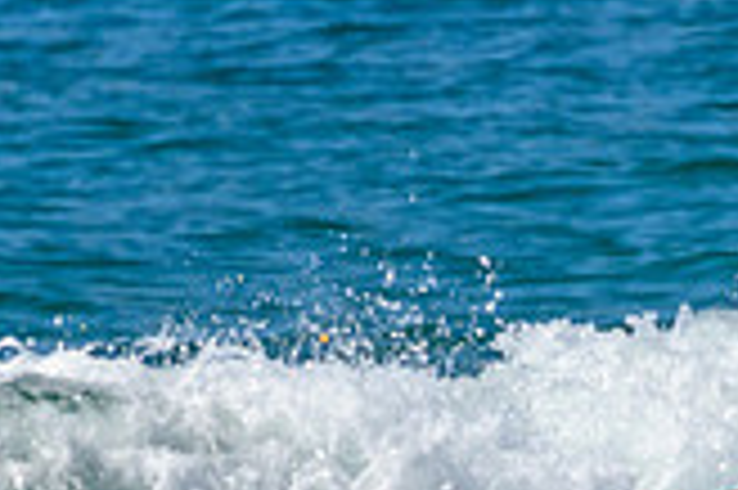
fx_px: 79951
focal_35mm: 3904
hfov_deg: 0.5
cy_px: 579
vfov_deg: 0.4
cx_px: 813
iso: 1000
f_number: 11
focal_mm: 800
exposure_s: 1/2000
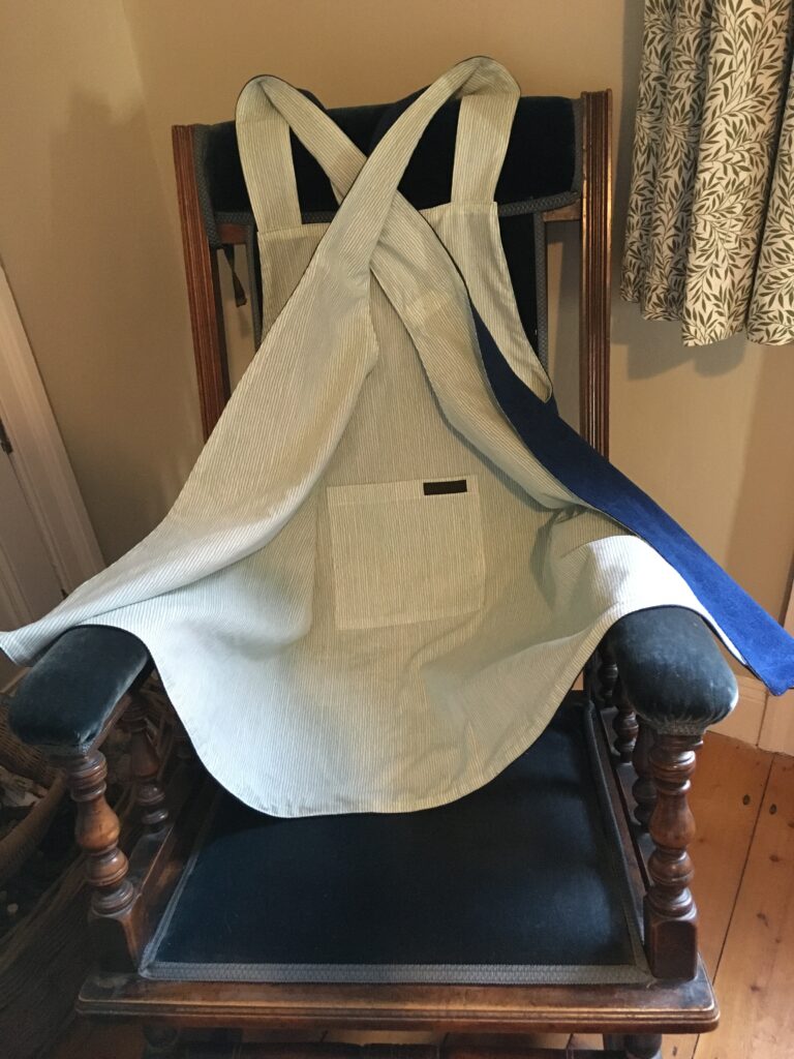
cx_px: 397
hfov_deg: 48.2
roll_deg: +7.0
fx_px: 887
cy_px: 530
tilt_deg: -35.0
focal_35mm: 29
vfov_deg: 61.7
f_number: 2.2
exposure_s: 1/17
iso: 320
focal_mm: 4.15
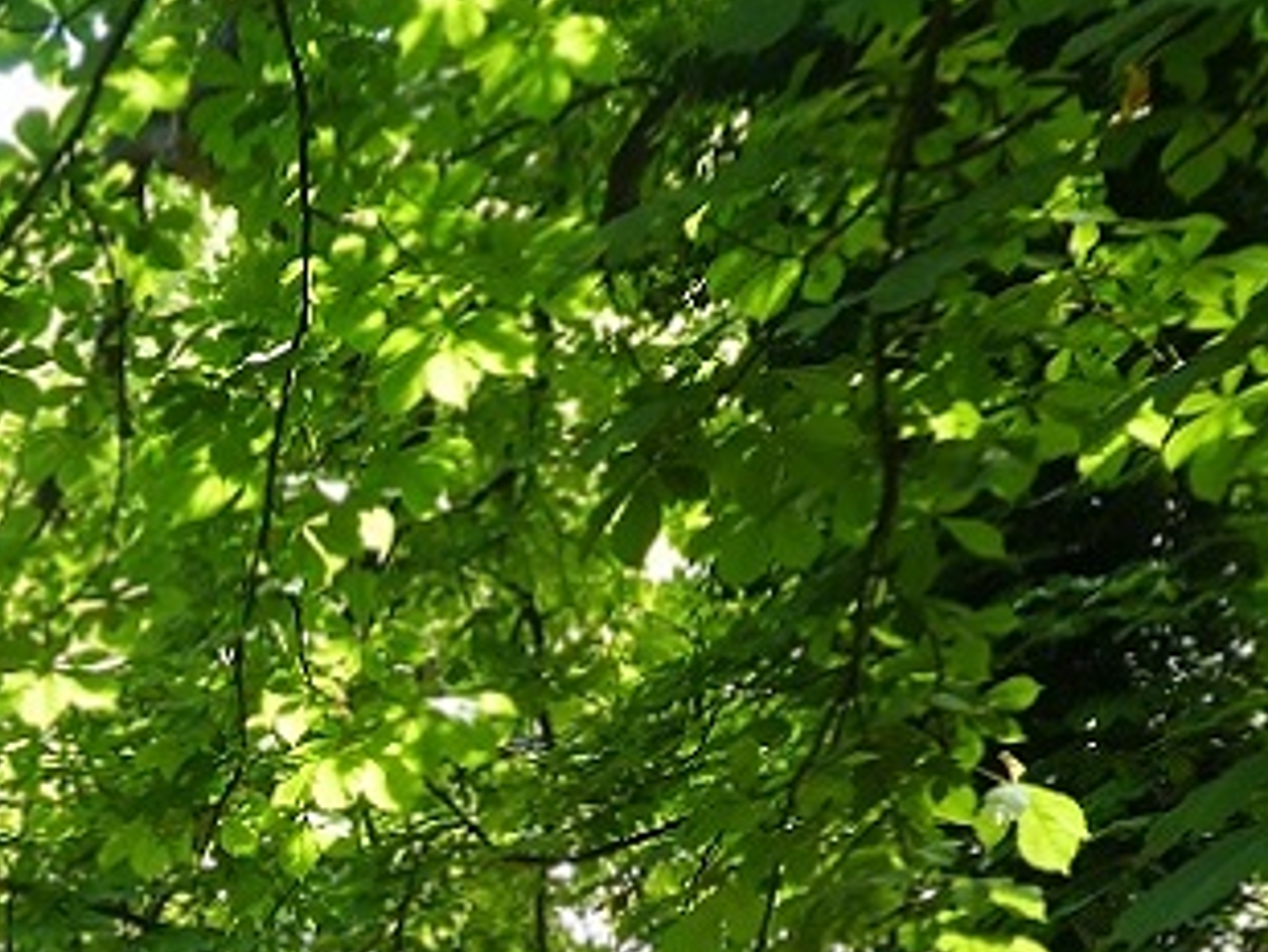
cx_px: -129
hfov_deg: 16.6
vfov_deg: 12.2
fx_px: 4214
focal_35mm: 115
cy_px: 1455
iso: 160
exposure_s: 1/80
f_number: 3.7
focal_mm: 6.3
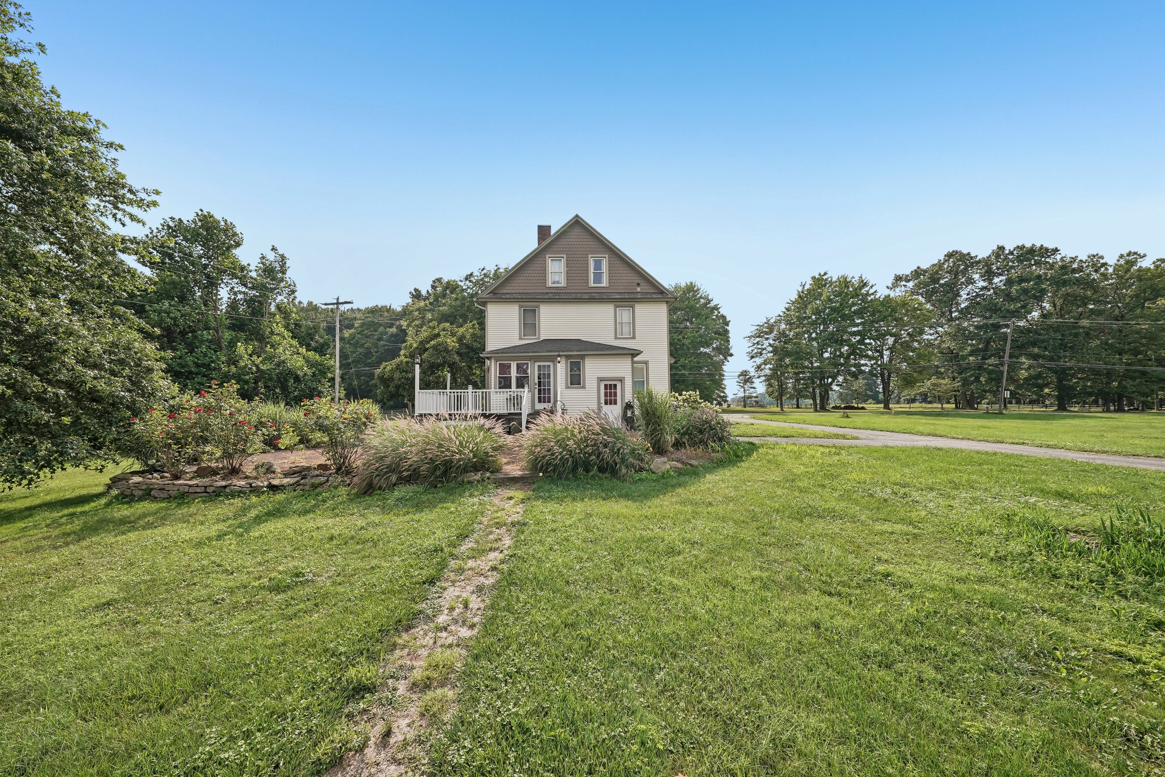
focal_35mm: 12
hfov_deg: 112.6
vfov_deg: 90.0
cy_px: 388
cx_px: 582
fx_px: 388
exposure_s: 1/320
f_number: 8
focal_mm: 12
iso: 100
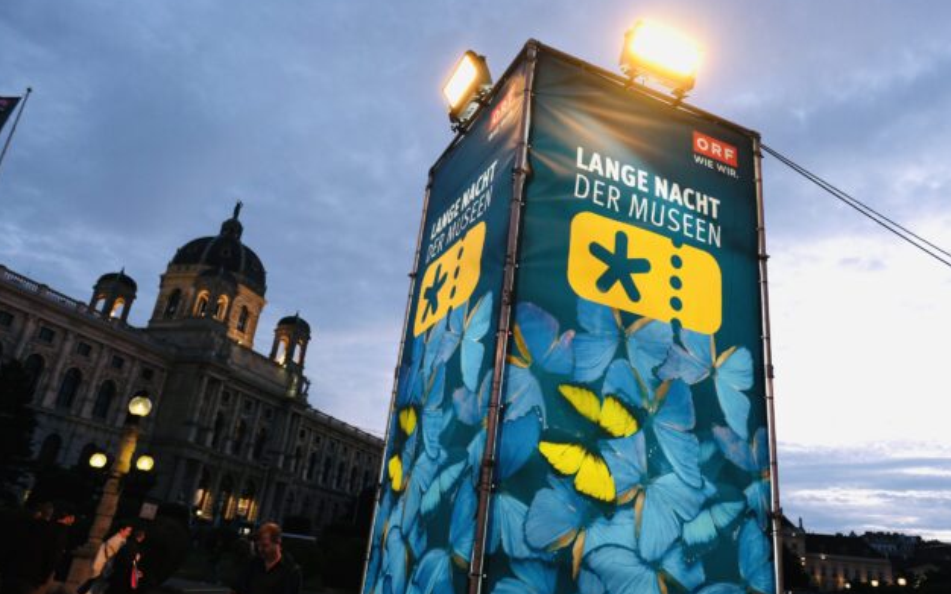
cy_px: 278
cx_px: 479
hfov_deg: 72.6
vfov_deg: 49.2
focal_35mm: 25
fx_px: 648
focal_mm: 16
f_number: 2.5
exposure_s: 1/125
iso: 800
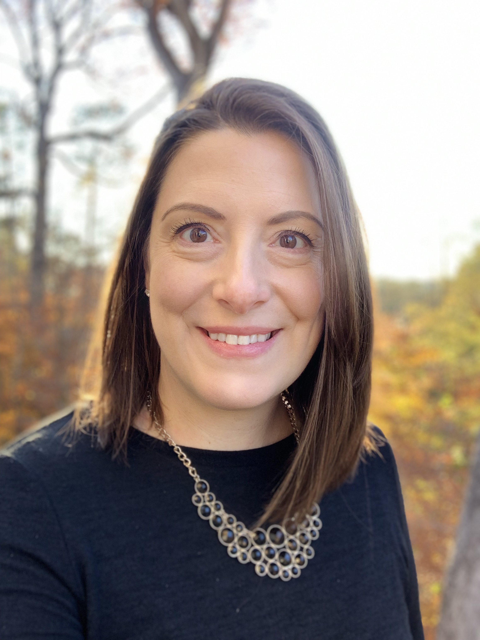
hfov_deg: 44.2
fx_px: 592
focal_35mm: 32
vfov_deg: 56.8
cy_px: 320
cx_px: 240
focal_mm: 2.87
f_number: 2.2
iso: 50
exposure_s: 1/121
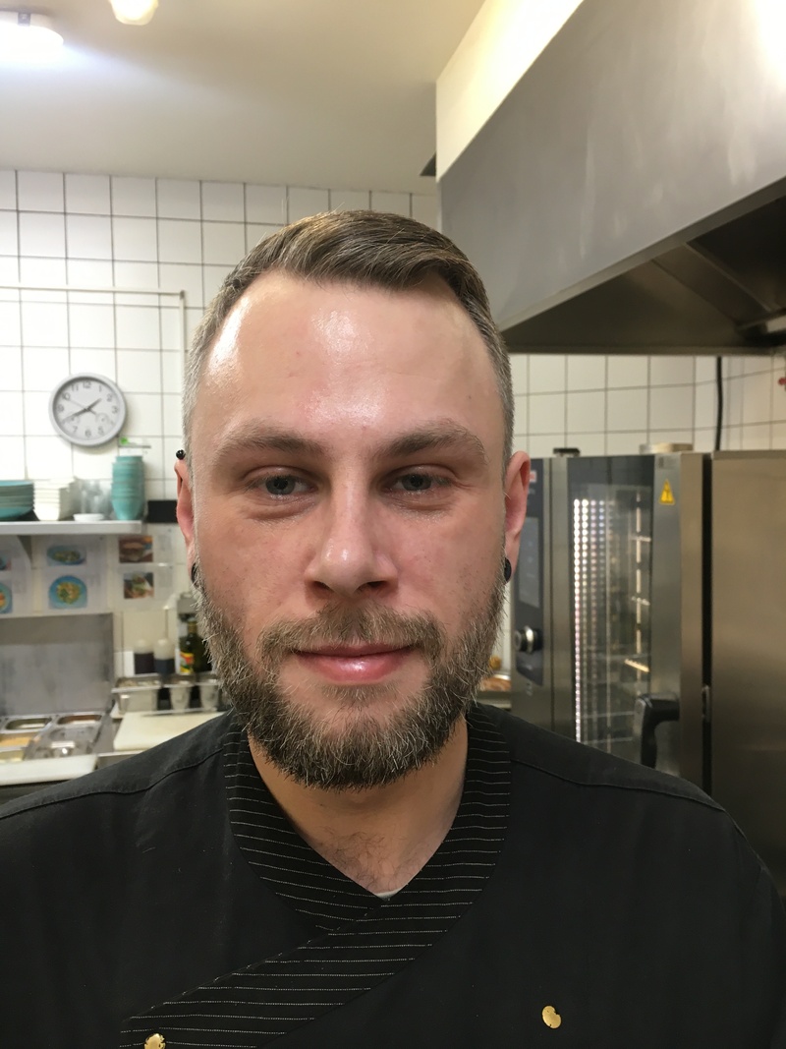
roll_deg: +0.9
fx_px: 878
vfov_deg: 61.7
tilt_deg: -4.0
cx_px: 393
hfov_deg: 48.2
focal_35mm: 29
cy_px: 524
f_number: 2.2
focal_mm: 4.15
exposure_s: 1/33
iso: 80
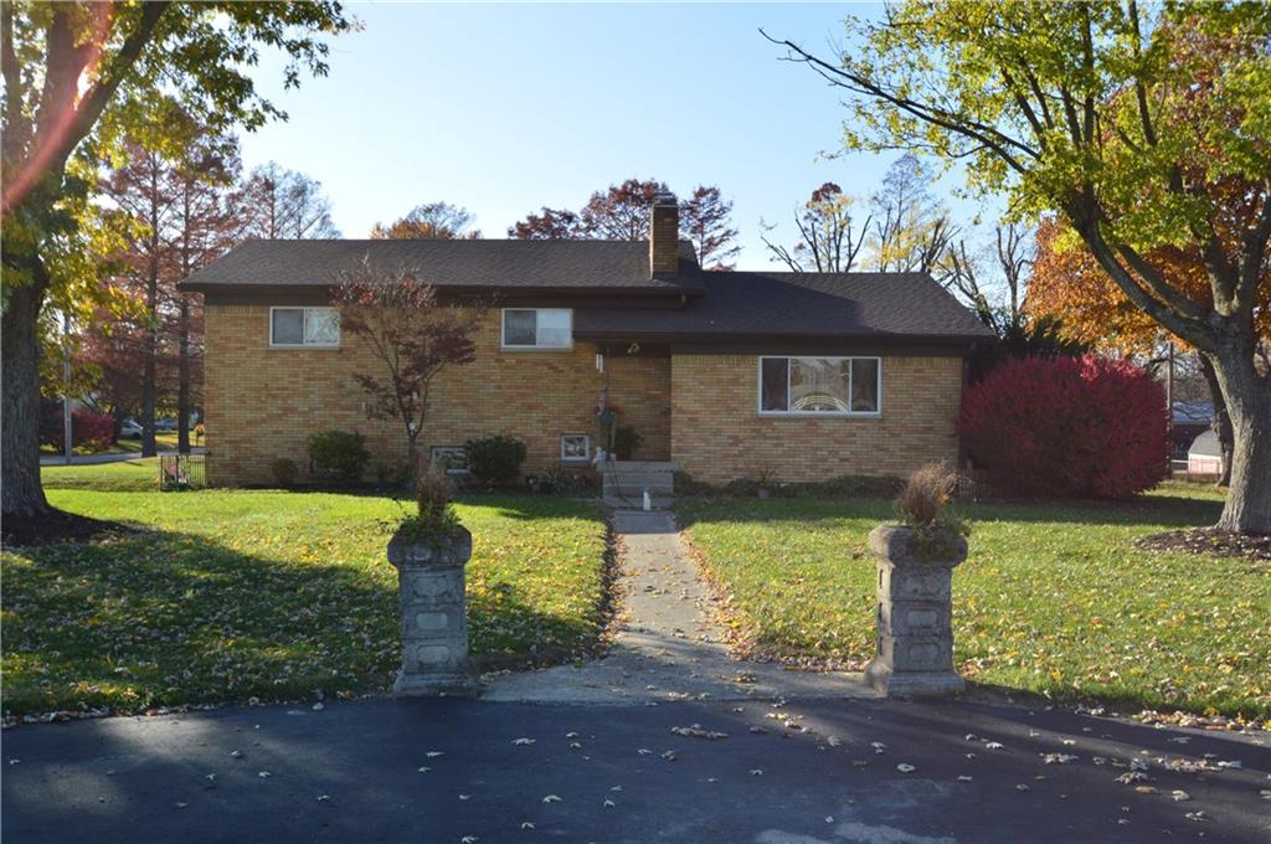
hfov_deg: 53.2
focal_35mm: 36
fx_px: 1269
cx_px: 636
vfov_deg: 36.8
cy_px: 422
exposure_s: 1/320
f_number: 10
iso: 400
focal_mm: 24
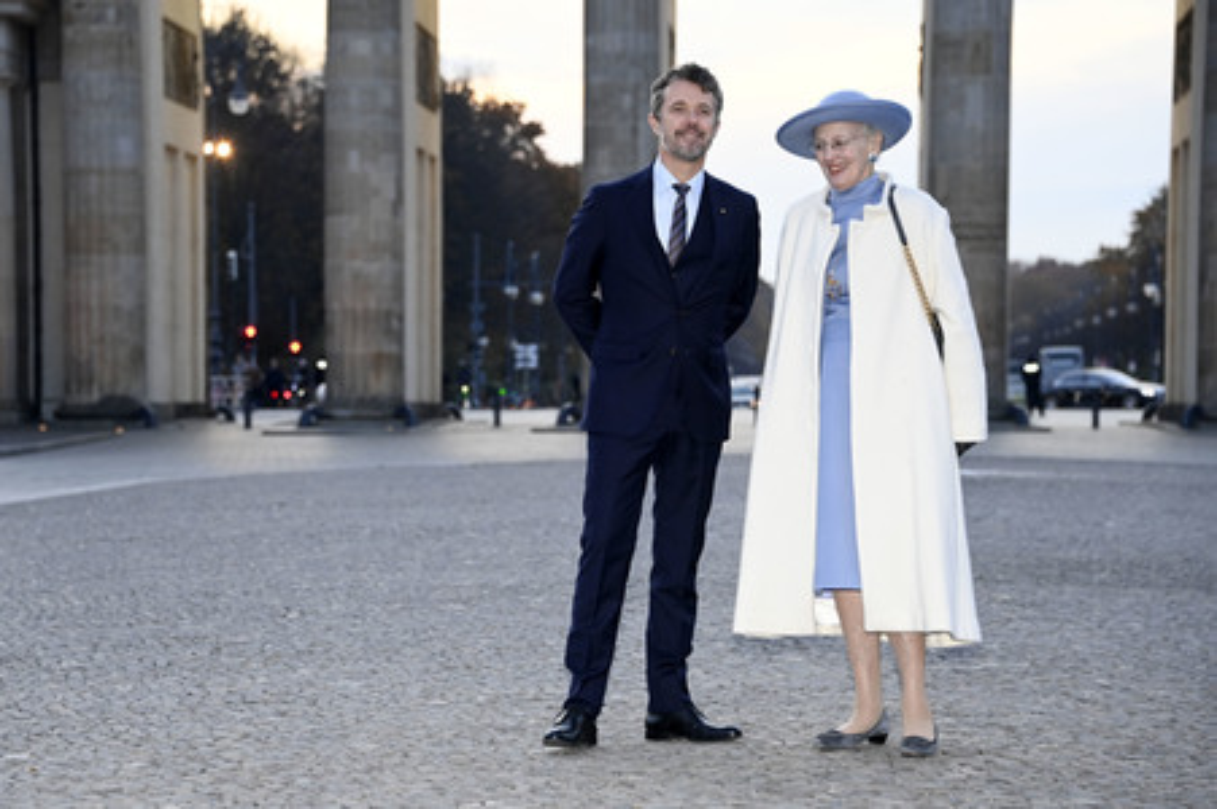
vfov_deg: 11.2
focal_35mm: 122
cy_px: 404
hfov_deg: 16.8
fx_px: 4121
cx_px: 608
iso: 3200
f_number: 5.6
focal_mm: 122
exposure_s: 1/250
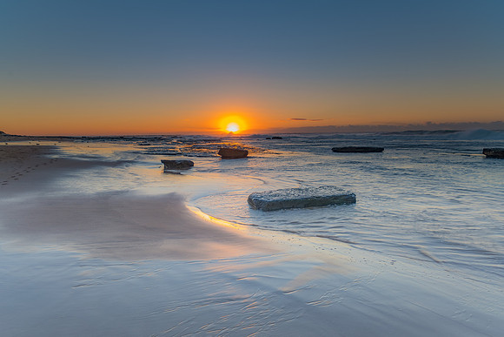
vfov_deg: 53.2
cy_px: 168
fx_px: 336
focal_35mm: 24
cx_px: 252
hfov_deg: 73.7
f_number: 10
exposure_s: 1/5
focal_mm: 16
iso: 50
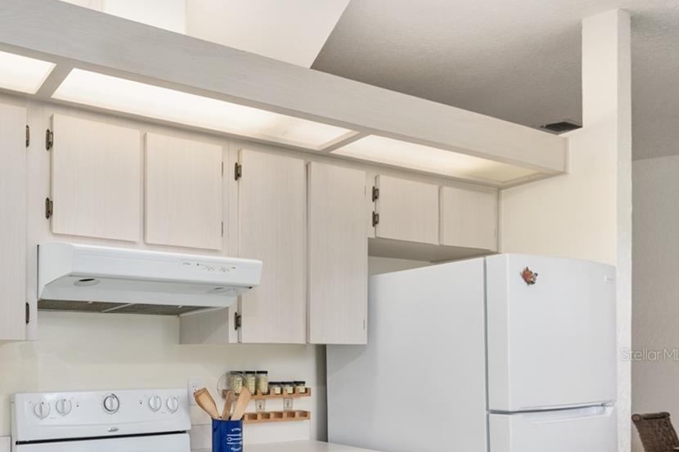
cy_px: 354
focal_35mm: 27
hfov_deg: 55.9
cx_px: 39
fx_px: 509
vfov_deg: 45.7
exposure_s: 1/6
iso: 320
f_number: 7.1
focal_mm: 14
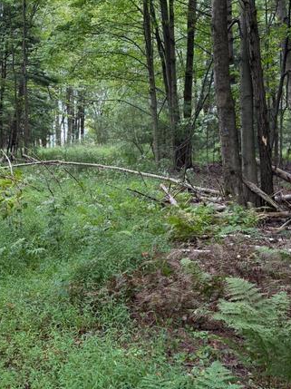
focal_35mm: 43
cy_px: 158
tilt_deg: -0.8
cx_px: 83
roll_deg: +2.2
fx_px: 483
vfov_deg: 43.7
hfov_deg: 33.1
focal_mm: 6.76
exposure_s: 1/138
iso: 160
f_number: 1.78
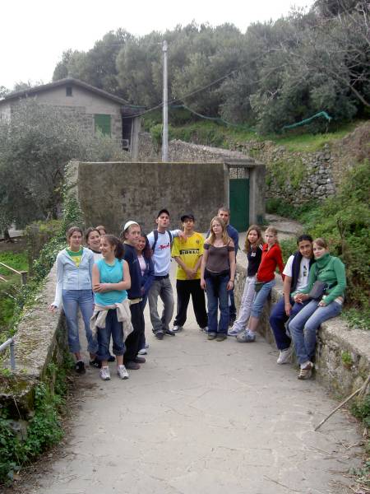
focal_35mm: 39
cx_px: 185
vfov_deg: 47.9
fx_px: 556
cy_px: 247
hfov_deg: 36.8
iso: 100
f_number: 2.8
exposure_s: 1/100
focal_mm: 8
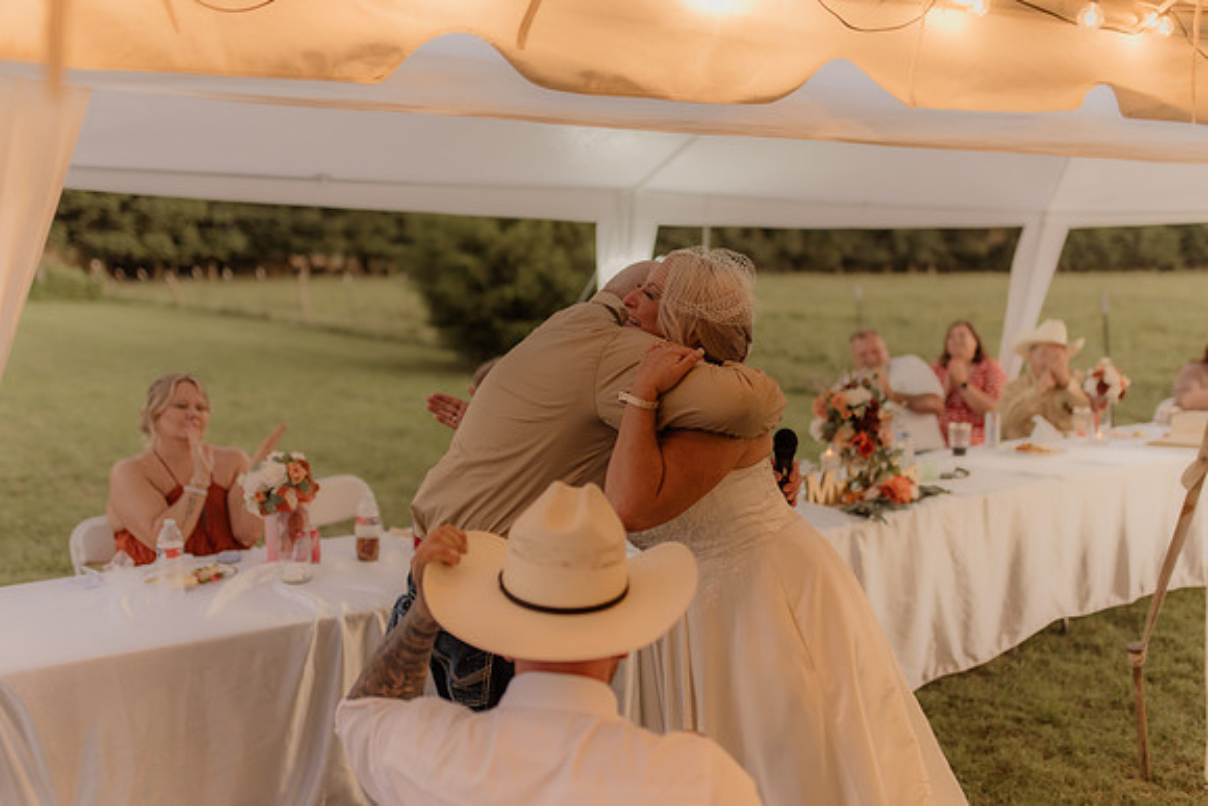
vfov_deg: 36.7
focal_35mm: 36
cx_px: 604
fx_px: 1216
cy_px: 403
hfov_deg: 52.8
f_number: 1.4
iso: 500
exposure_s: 1/160
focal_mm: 35
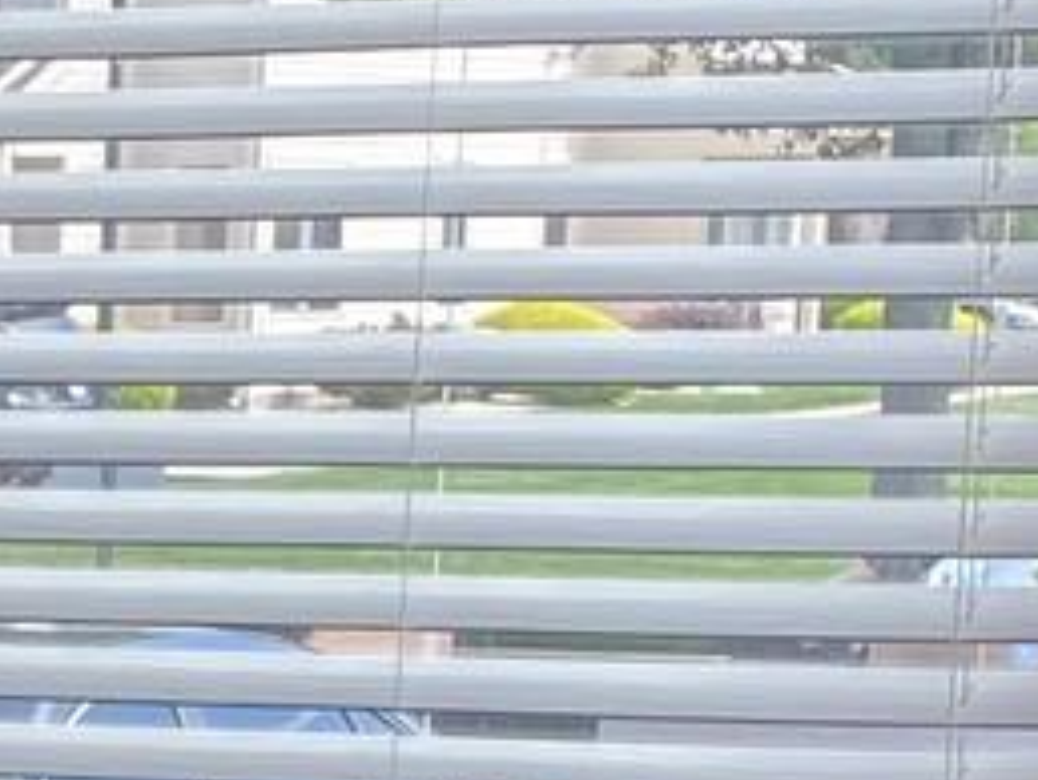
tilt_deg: -11.9
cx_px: -1038
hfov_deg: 9.0
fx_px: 6183
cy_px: 1737
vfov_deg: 6.9
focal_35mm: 206
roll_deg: +1.1
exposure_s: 1/244
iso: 32
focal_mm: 4.25
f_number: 1.8
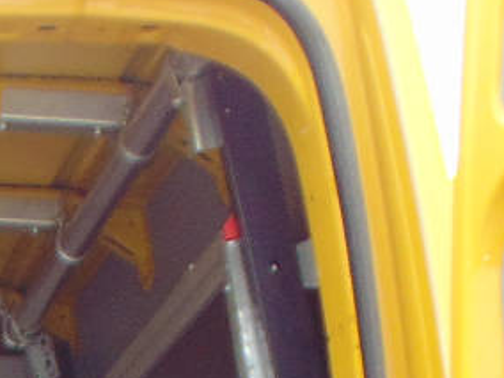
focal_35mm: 141
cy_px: 971
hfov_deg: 13.1
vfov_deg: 9.2
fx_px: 2053
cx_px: -300
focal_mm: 4.5
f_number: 3
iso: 100
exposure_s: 1/250
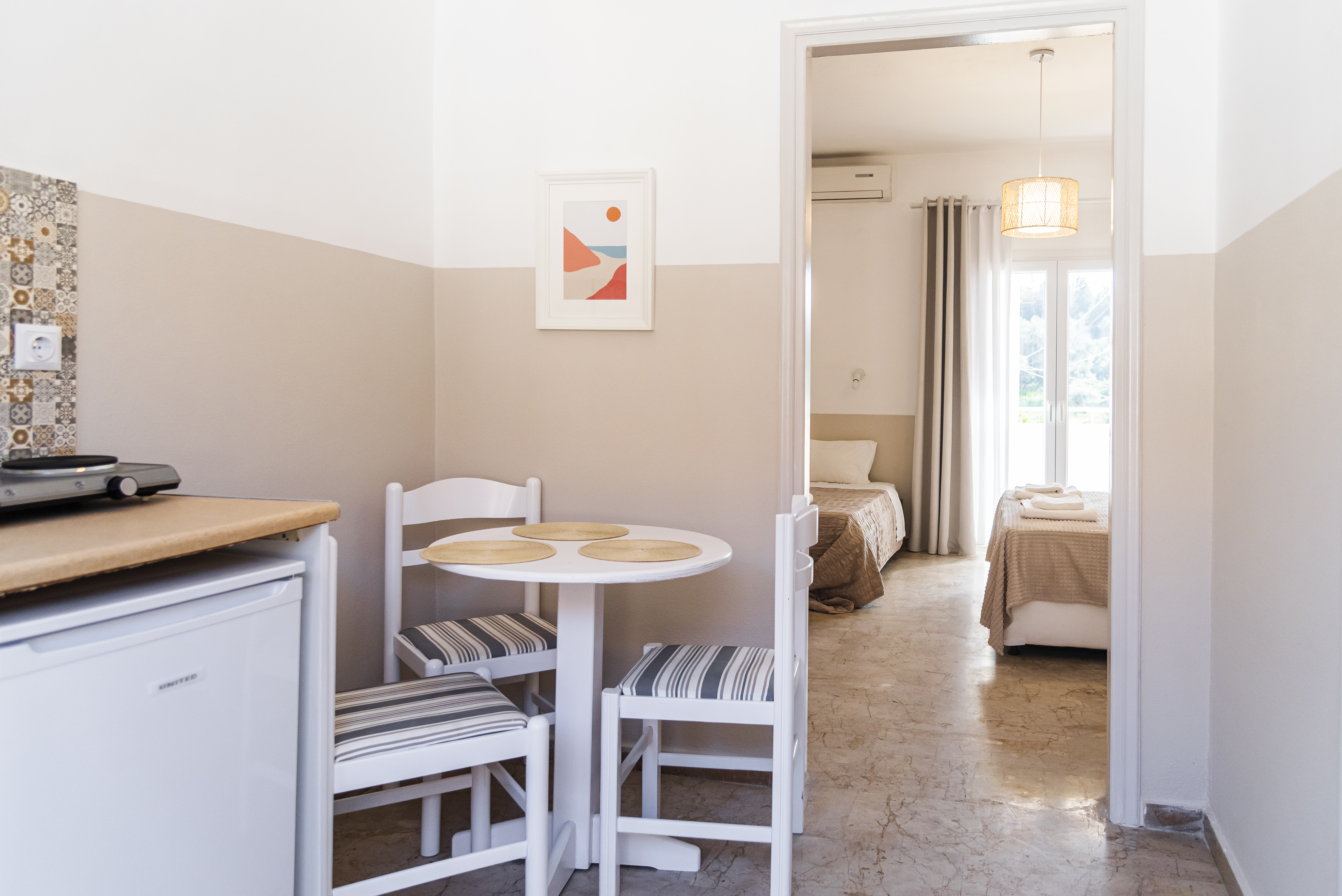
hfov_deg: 73.7
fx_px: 895
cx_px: 671
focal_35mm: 24
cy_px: 448
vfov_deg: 53.2
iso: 800
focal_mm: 24
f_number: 4
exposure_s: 1/500
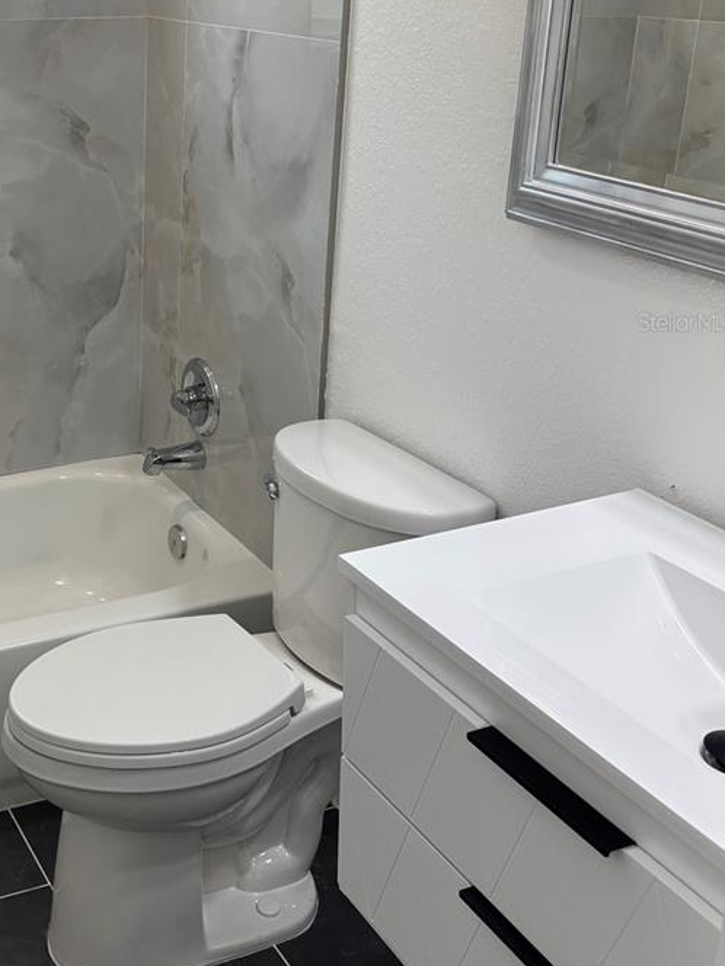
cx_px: 86
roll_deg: -0.4
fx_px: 1312
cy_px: 322
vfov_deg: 39.9
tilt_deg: -17.1
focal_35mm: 47
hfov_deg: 29.7
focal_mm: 5.96
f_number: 1.6
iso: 64
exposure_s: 1/120
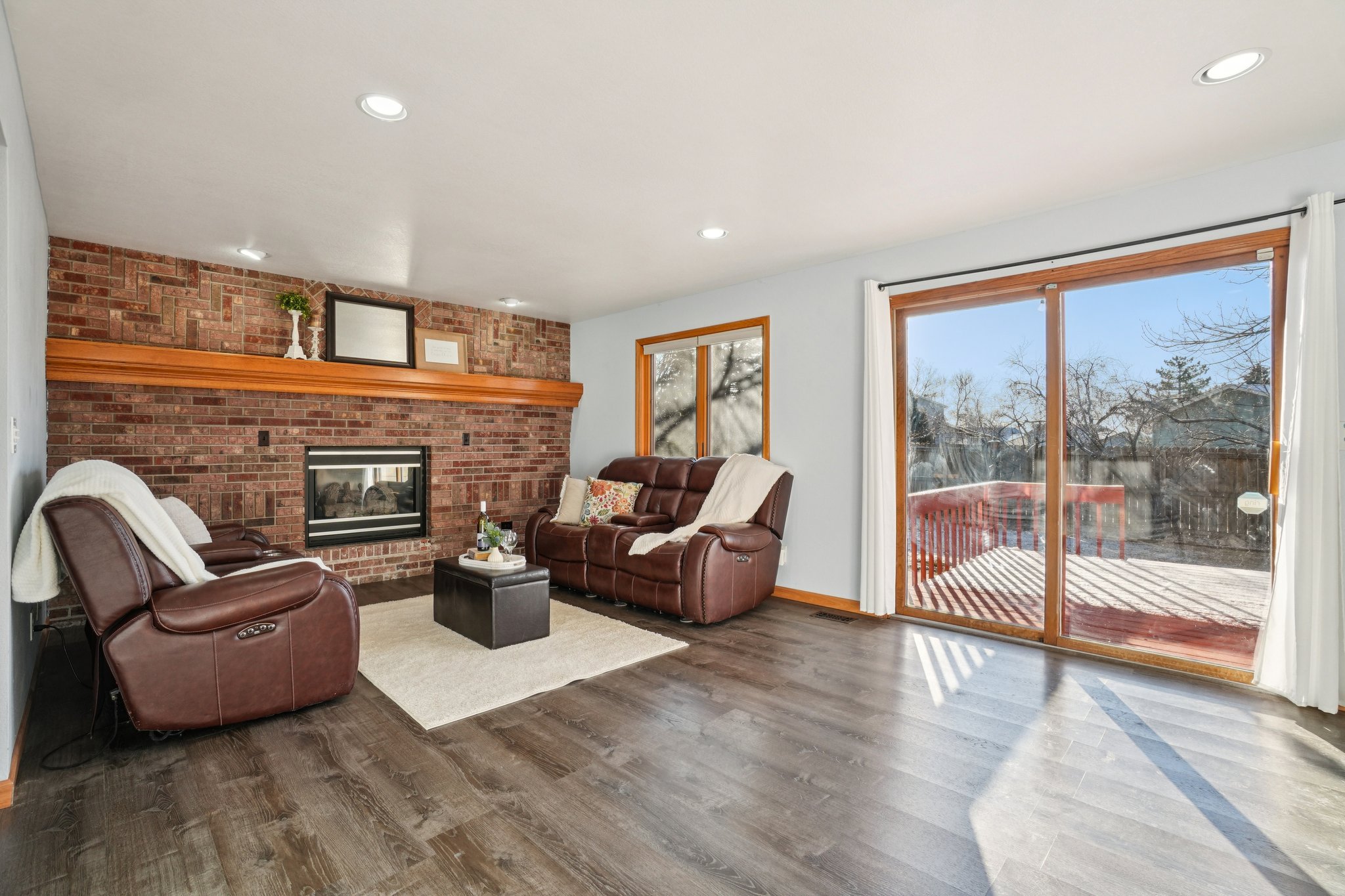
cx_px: 672
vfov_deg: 77.3
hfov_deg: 100.4
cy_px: 448
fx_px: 560
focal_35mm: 15
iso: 400
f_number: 8
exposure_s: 1/80
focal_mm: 10
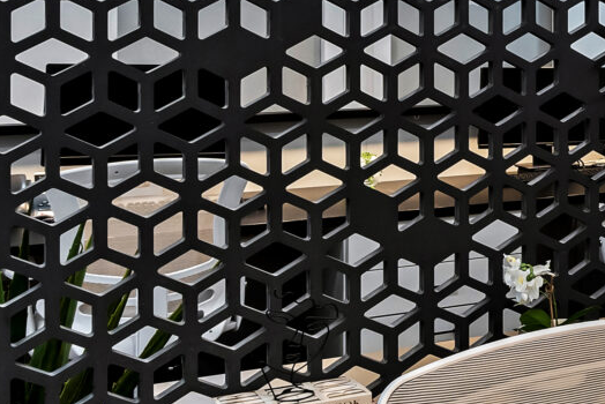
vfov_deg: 16.4
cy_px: 34
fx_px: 1379
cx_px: 1151
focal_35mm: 82
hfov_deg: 18.3
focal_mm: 21
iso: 640
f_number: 11
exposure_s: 1/2
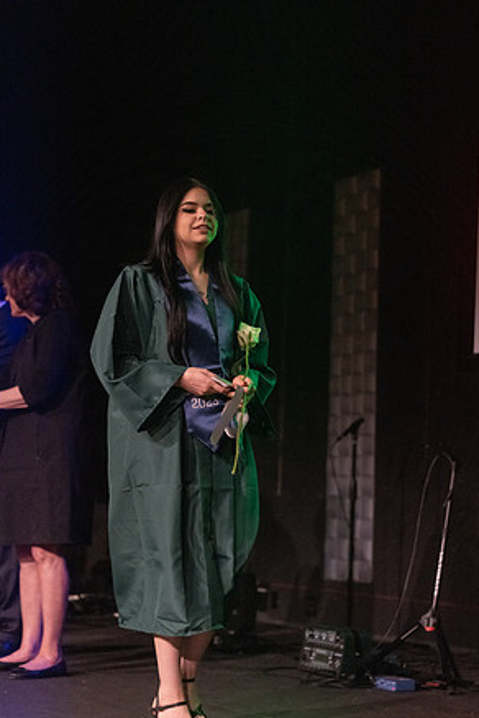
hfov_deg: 18.9
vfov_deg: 28.1
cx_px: 241
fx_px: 1437
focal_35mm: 72
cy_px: 367
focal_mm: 70
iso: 16000
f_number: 2.8
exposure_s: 1/1000
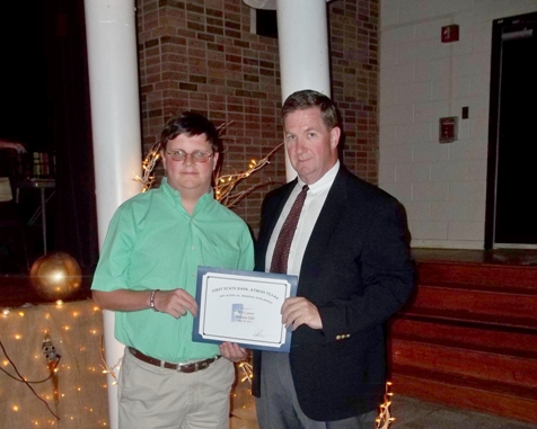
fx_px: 668
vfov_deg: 34.7
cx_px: 267
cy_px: 337
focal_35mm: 42
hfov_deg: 43.8
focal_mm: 5.7
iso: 64
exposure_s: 1/30
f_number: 2.9
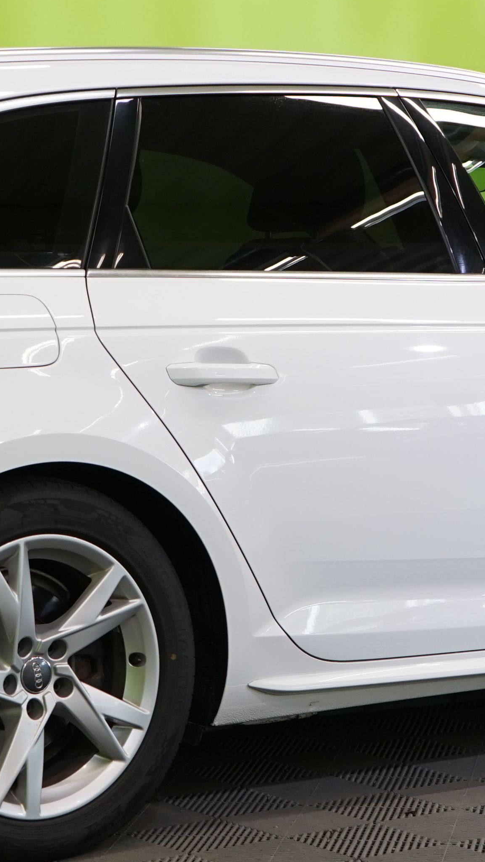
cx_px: 222
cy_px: 404
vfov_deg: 20.0
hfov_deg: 11.3
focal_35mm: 107
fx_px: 2447
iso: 400
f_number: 5.6
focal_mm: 35
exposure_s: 1/40
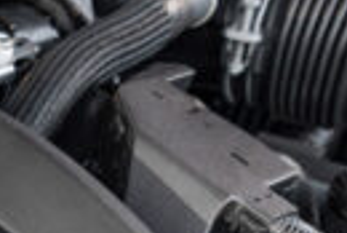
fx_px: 1370
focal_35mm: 142
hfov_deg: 13.4
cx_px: -222
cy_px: 487
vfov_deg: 9.0
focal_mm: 24
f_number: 6.3
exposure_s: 1/30
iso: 640
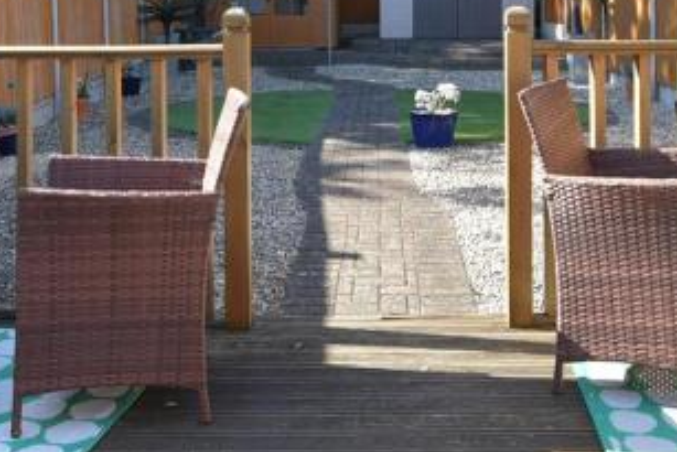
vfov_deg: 25.4
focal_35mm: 50
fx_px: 941
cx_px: 357
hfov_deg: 39.6
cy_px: -21
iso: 200
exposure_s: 1/125
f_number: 8
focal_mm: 10
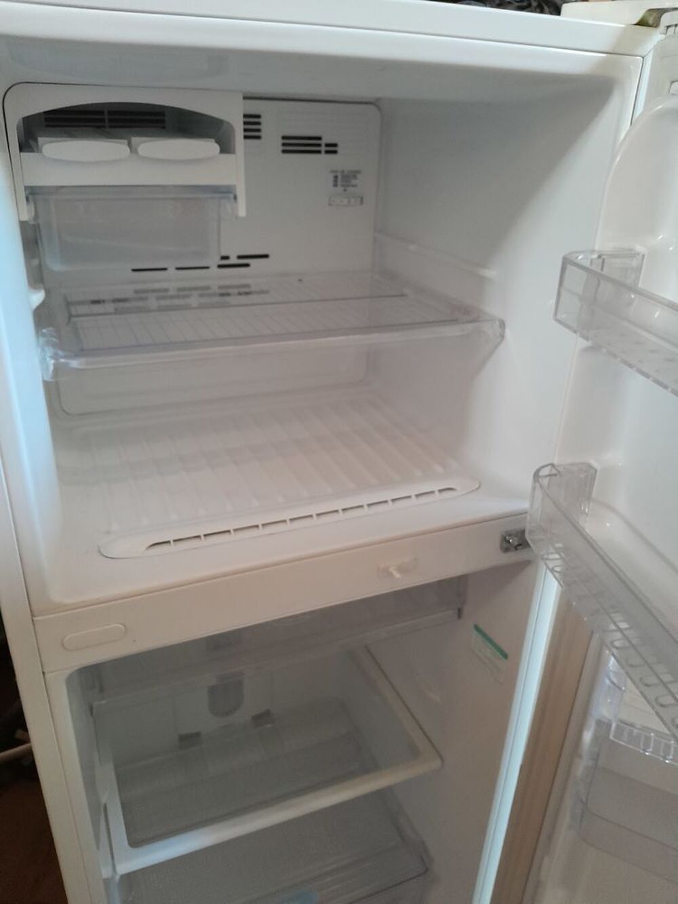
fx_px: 679
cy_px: 452
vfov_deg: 67.3
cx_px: 339
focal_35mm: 26
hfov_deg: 53.1
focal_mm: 3.98
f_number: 1.8
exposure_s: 1/33
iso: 500
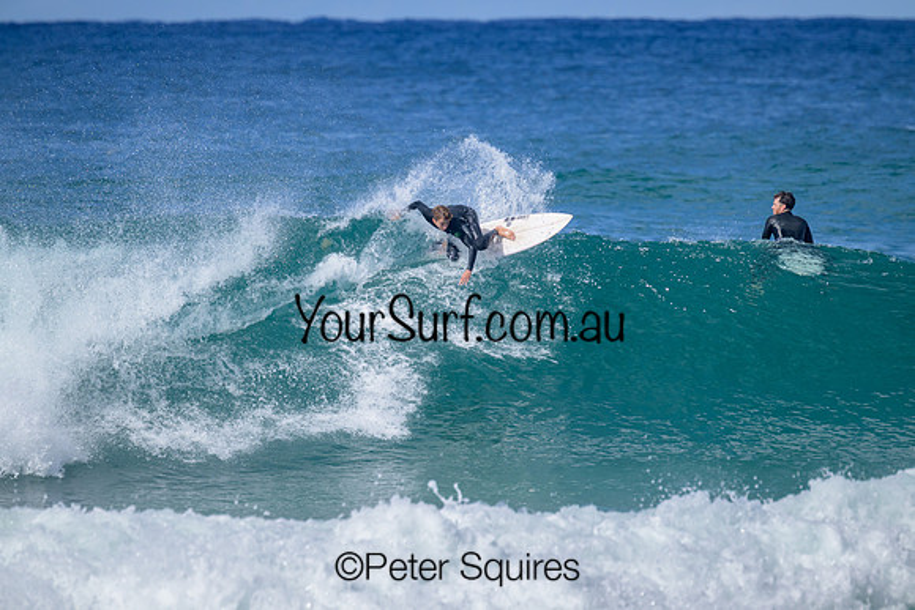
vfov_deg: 2.1
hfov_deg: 3.2
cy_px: 305
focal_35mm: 650
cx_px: 458
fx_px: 16524
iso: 800
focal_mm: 650
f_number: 11
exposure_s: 1/2000
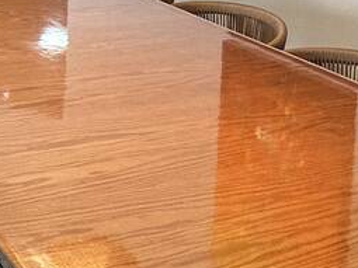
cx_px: -7
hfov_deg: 23.6
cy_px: -157
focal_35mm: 79
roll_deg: -2.3
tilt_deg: -3.0
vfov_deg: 16.6
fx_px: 817
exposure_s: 1/120
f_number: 2.2
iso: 125
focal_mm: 2.22
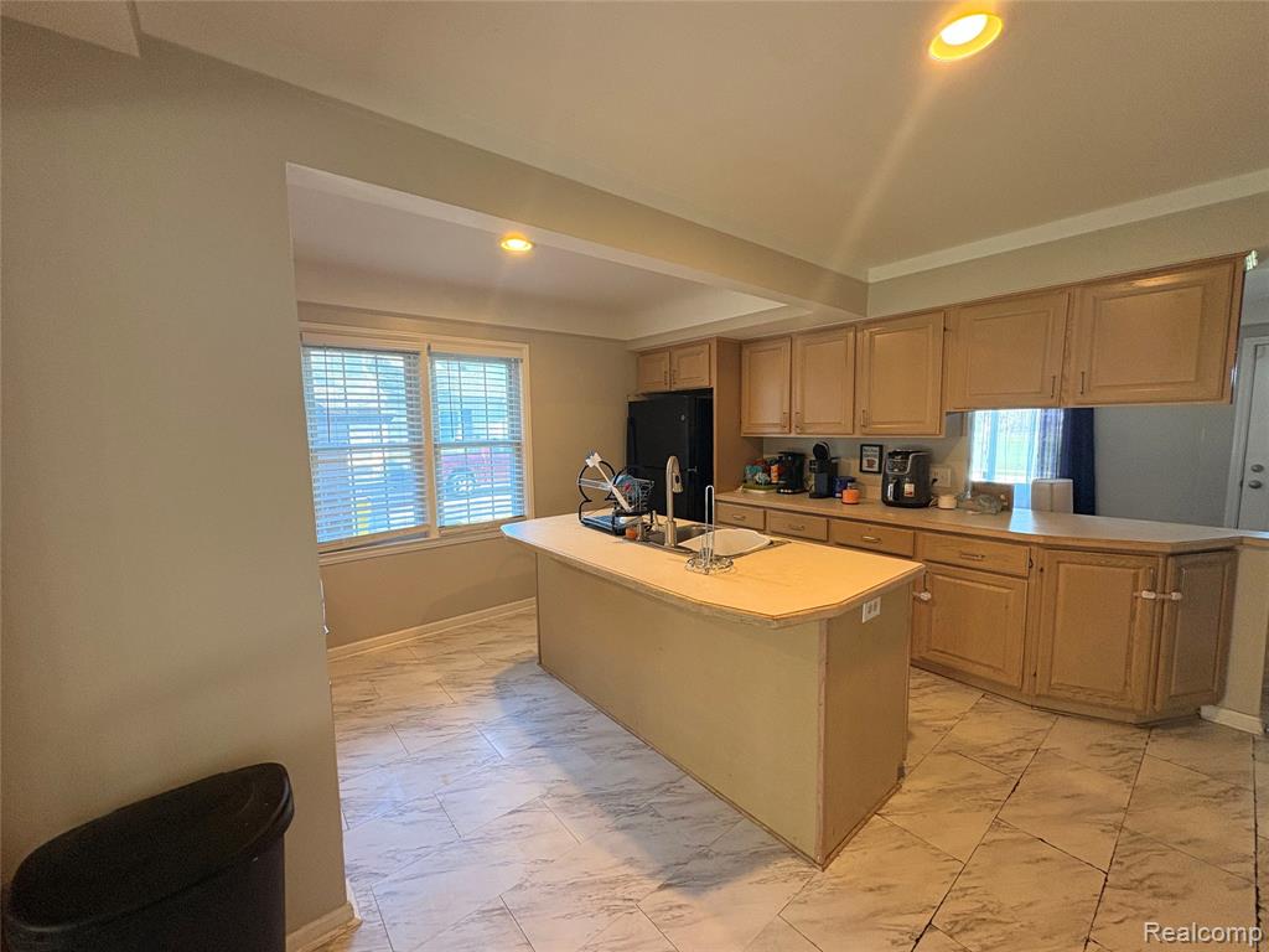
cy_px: 476
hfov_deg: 102.1
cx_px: 634
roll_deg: +0.9
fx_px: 513
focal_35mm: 14
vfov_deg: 85.7
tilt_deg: -5.6
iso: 200
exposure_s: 1/60
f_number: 2.2
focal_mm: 2.22
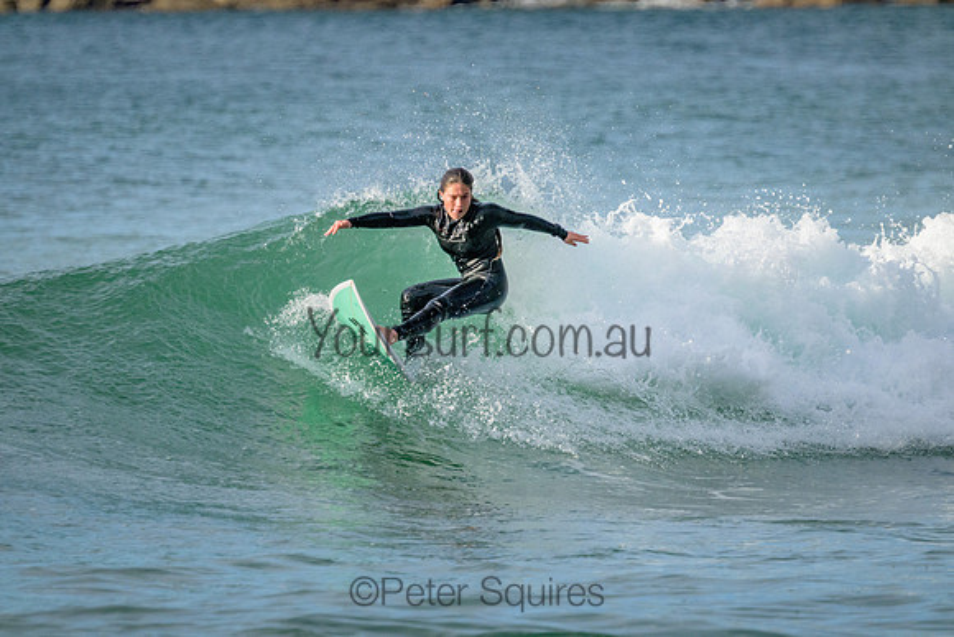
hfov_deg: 3.0
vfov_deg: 2.0
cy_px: 318
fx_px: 18023
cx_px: 477
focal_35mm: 680
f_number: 11
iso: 2500
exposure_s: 1/1250
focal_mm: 680
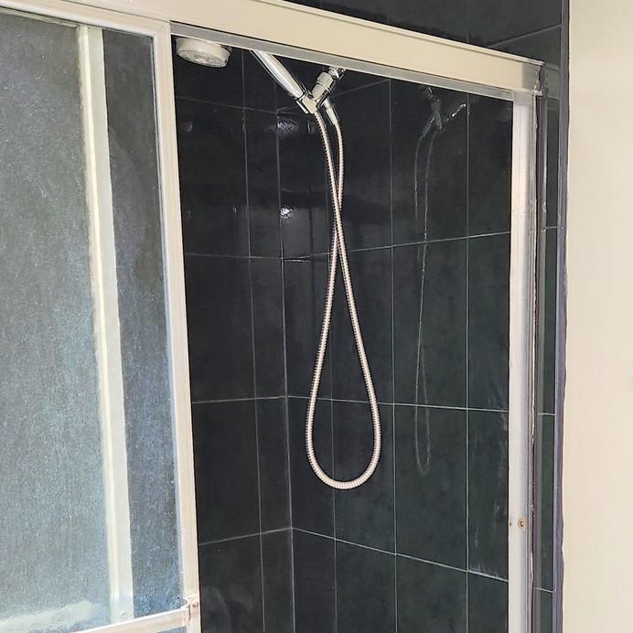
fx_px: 972
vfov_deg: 35.2
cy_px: 477
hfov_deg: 35.9
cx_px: 388
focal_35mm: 47
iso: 320
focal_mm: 5.4
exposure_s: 1/120
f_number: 1.8
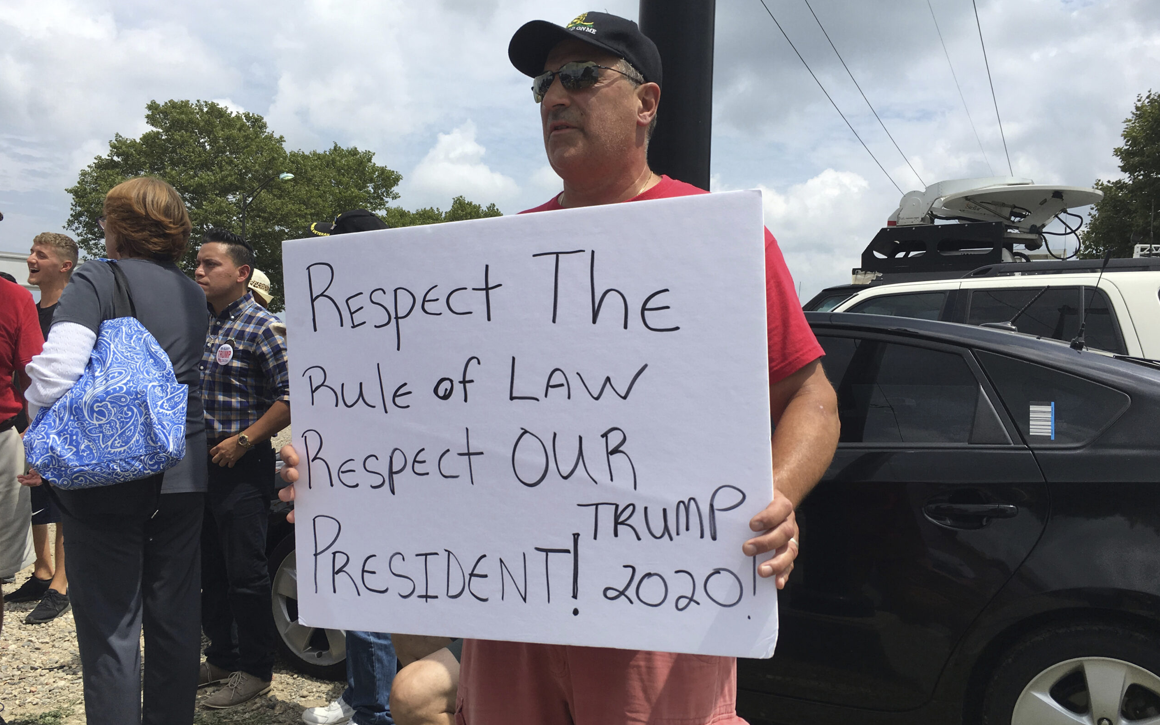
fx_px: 980
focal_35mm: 31
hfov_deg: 61.2
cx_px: 579
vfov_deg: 40.6
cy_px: 375
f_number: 2.2
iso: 25
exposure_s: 1/2262
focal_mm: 4.15
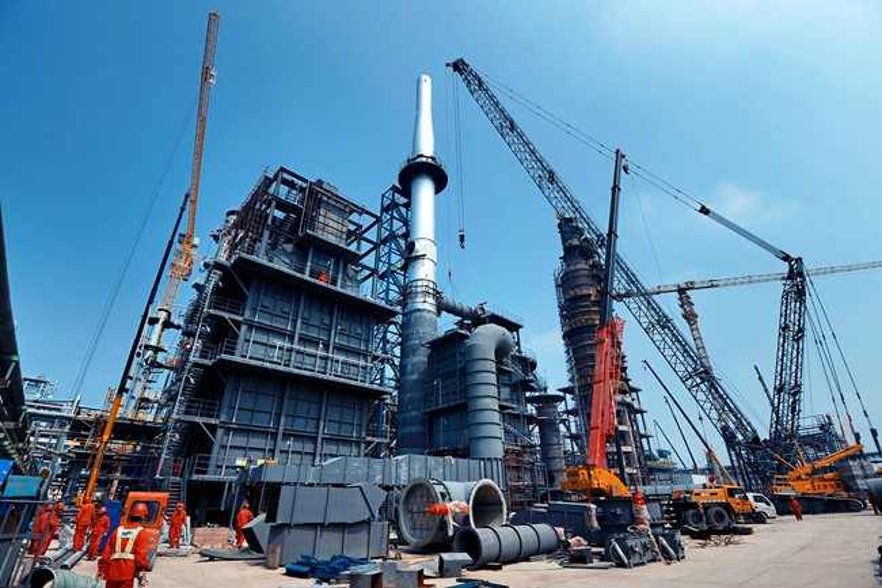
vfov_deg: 73.7
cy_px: 294
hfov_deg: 96.8
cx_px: 441
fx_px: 392
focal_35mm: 16
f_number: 9
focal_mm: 16
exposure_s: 1/800
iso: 200
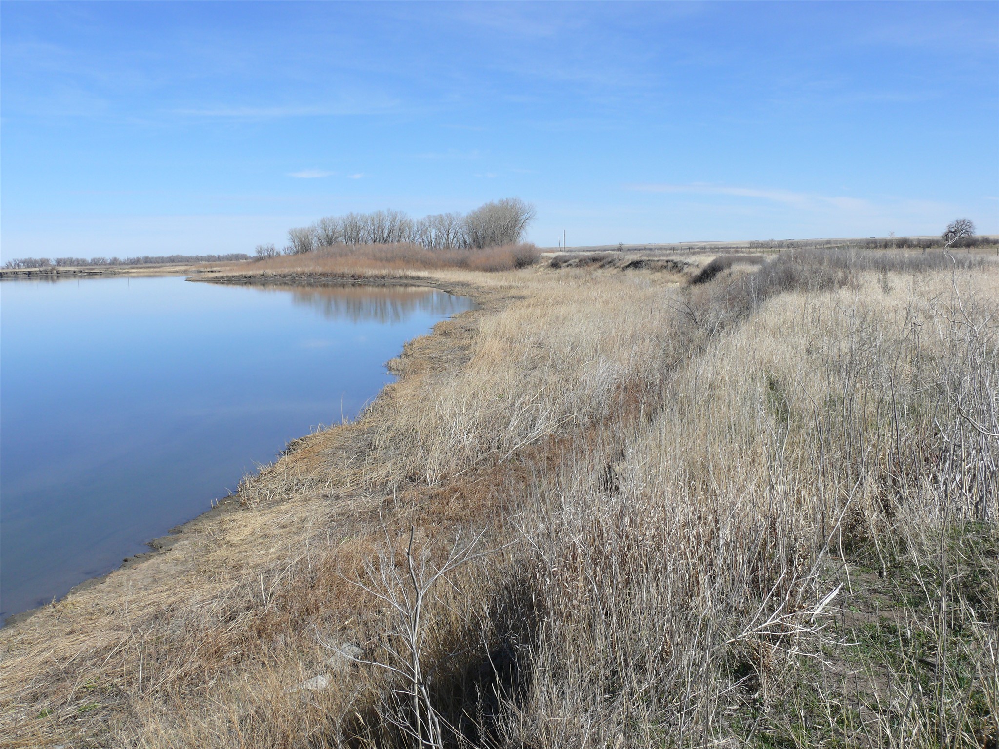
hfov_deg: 52.6
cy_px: 374
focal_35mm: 35
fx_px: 1010
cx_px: 500
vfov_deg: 40.7
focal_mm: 7.4
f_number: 6.3
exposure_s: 1/500
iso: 100
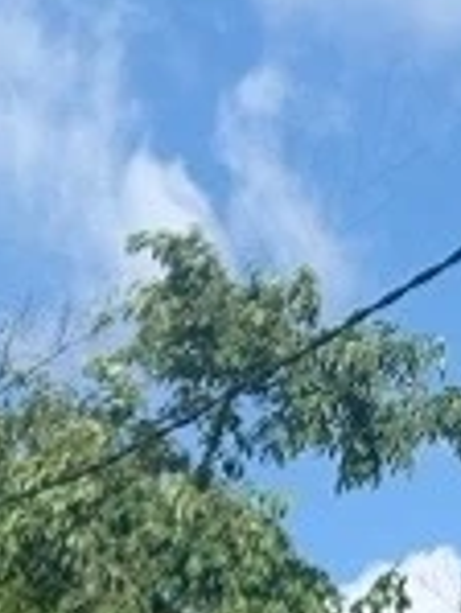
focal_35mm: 174
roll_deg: +0.6
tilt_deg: -4.9
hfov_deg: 8.5
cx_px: 407
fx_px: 3085
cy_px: 1925
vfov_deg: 8.9
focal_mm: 4.25
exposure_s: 1/1387
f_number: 1.8
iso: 25
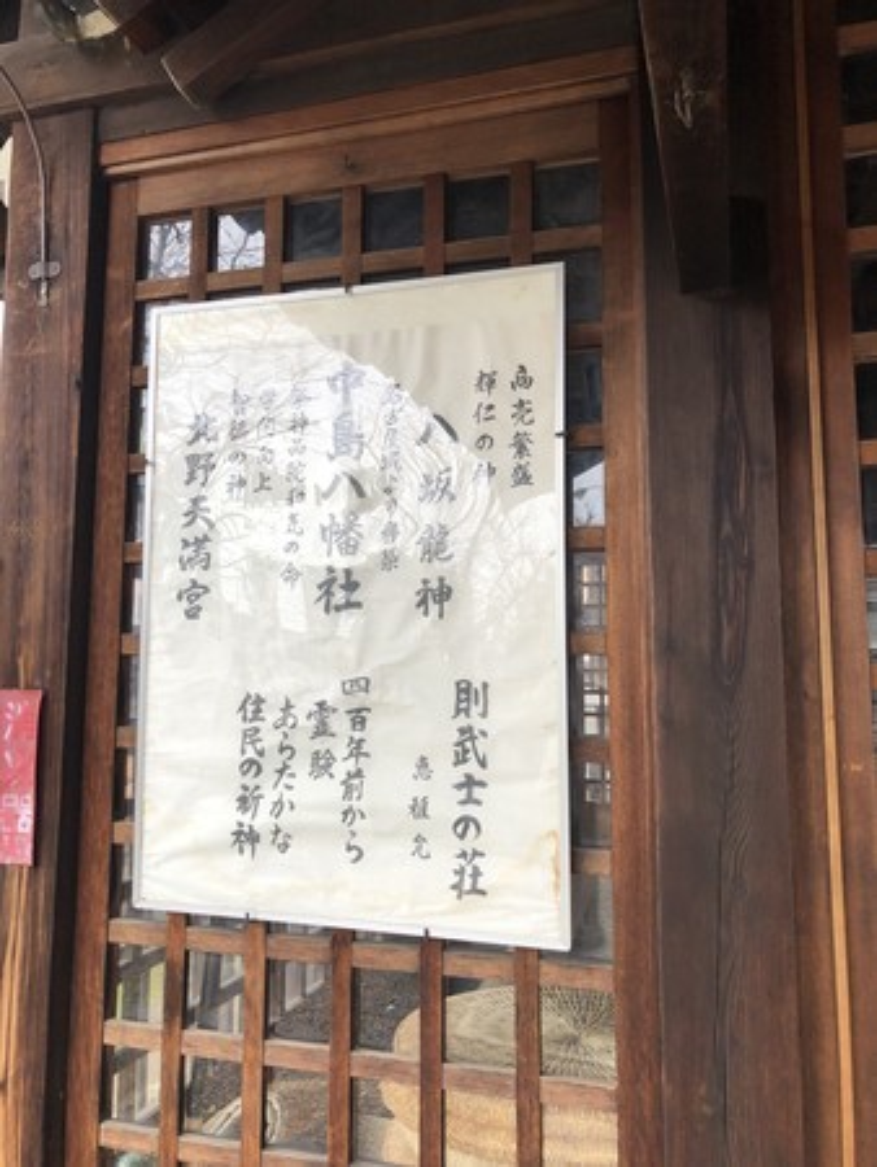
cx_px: 438
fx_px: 945
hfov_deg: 49.8
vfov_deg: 63.4
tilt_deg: +7.8
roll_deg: -0.4
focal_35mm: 28
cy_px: 584
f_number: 1.8
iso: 25
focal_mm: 3.99
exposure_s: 1/120
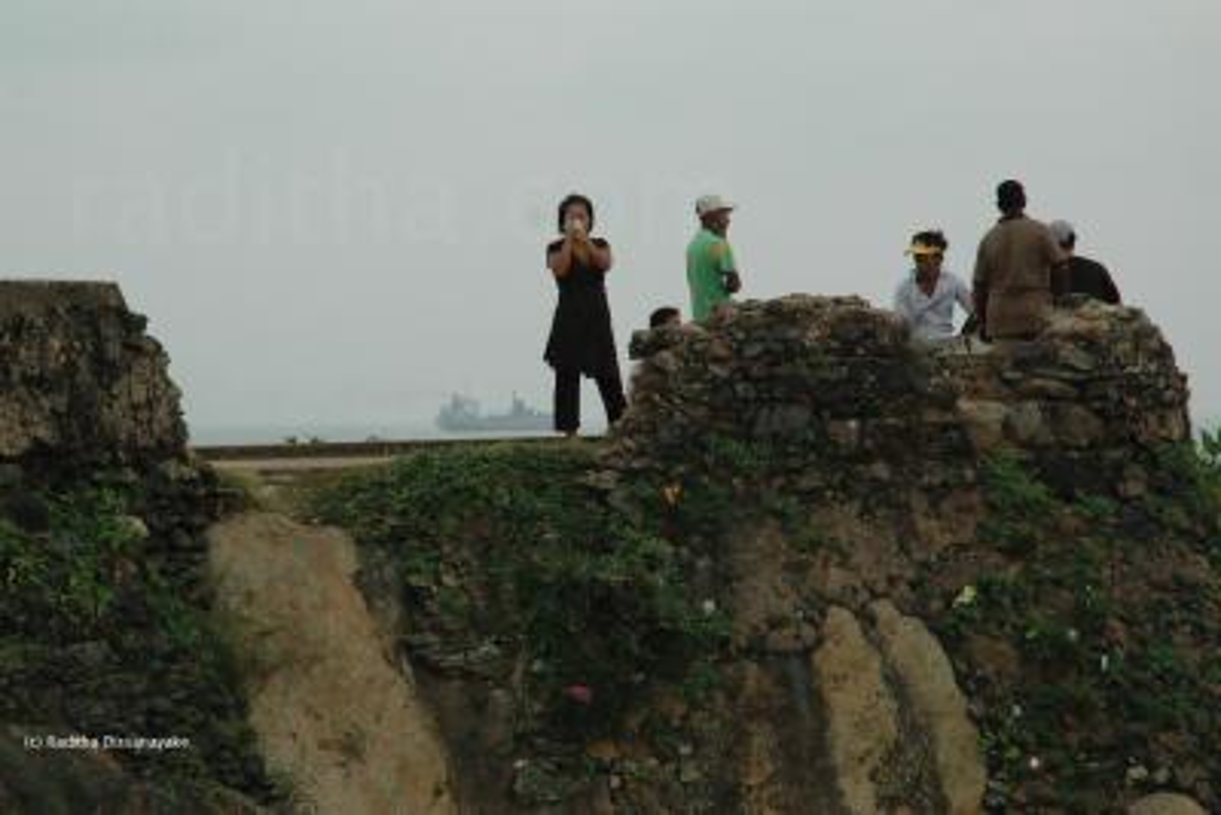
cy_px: 408
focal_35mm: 105
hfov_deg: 19.4
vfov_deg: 13.1
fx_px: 3562
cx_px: 610
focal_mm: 70
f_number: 8
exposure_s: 1/100
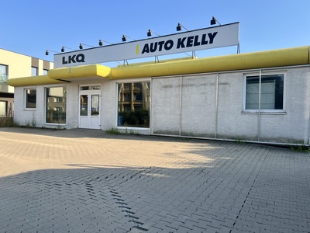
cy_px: 116
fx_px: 233
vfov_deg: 53.1
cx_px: 155
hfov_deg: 67.3
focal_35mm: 26
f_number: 1.5
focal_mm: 5.7
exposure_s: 1/1511
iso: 50
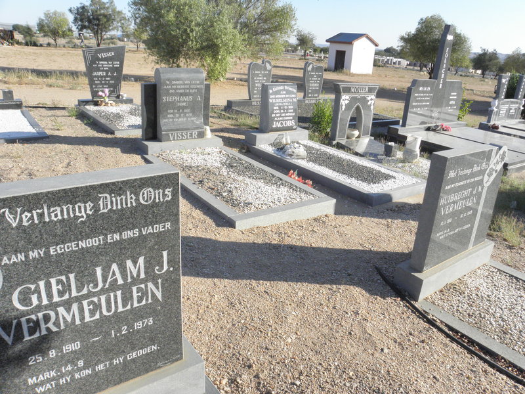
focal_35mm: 26
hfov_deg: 67.3
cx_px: 262
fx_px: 394
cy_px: 197
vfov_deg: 53.1
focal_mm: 4.6
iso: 200
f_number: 6.3
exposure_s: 1/400
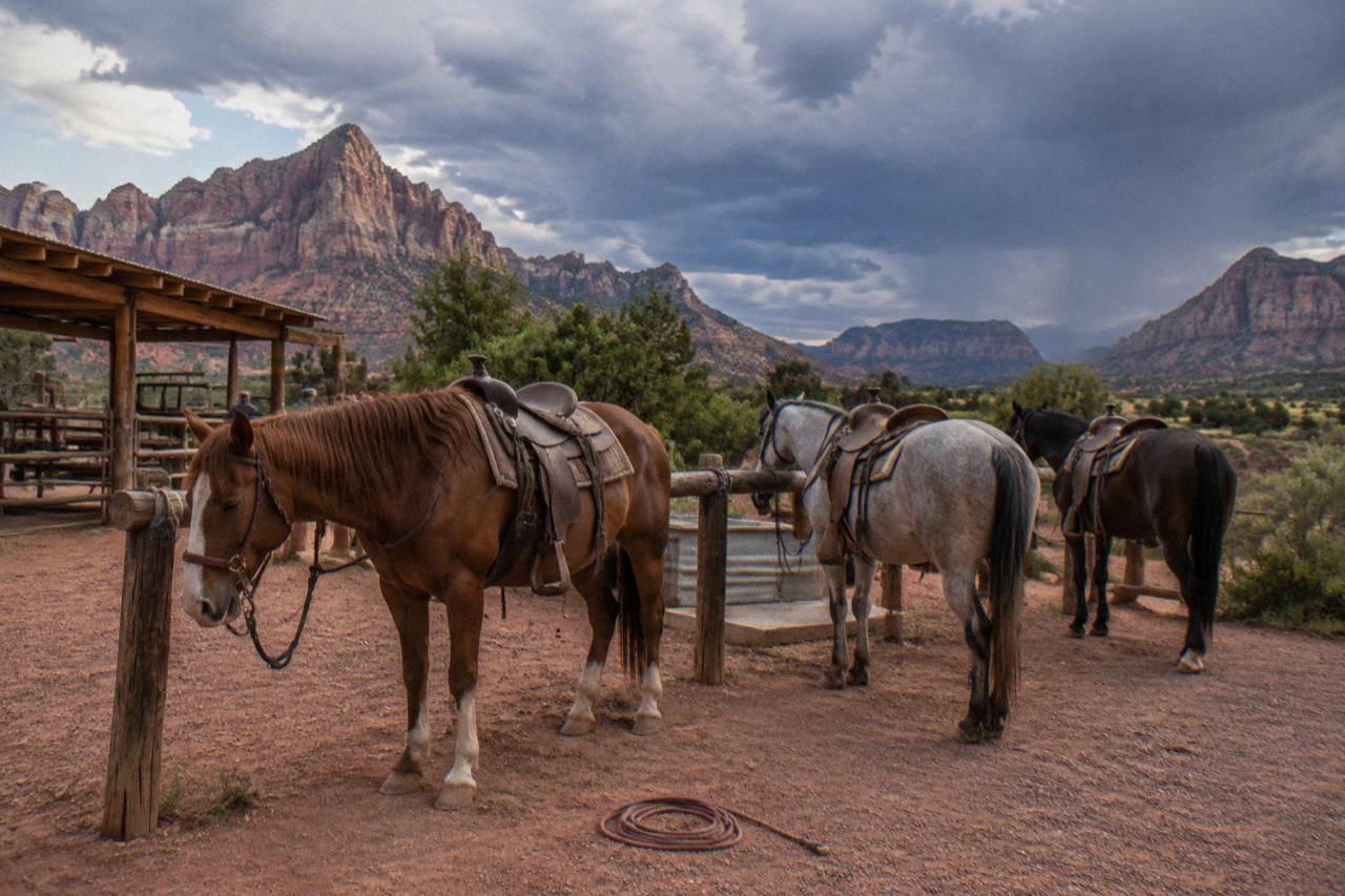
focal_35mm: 48
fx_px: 1793
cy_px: 448
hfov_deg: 41.1
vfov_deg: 28.1
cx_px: 672
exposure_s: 1/250
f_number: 6.3
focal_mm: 48
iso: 200
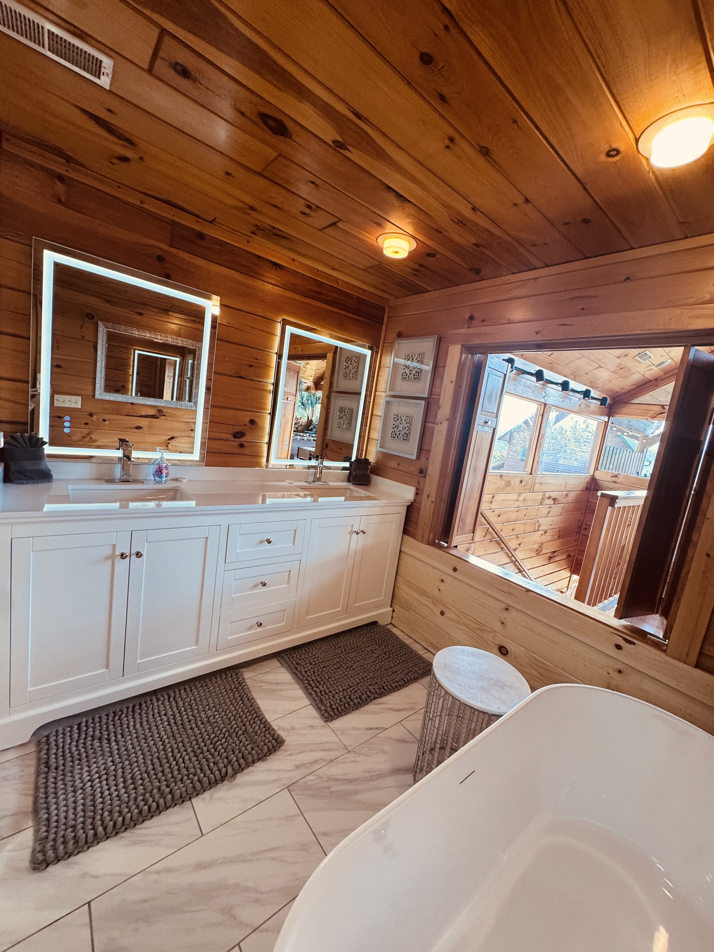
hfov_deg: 85.7
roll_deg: -8.3
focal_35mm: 14
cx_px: 357
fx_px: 385
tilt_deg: -9.2
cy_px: 476
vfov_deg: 102.1
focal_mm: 2.22
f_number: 2.2
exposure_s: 1/120
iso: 250
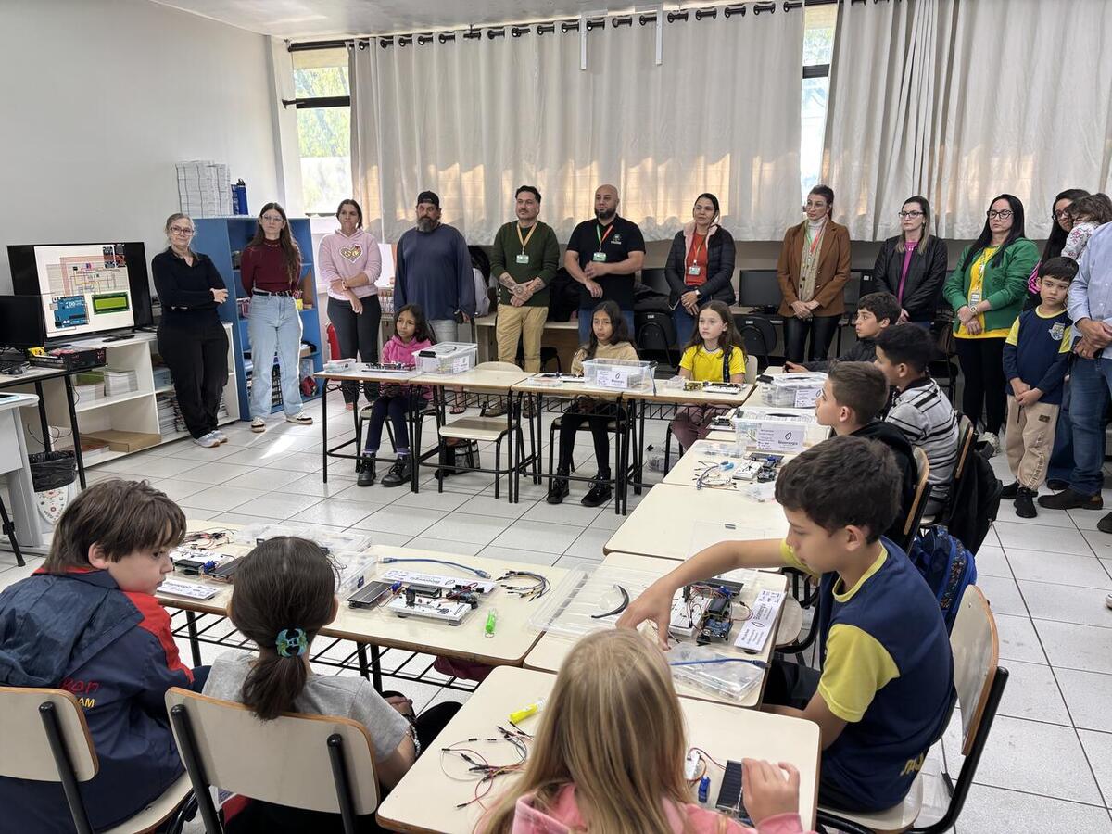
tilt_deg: -13.5
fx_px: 835
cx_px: 556
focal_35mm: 26
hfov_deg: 67.3
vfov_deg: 53.1
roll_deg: +0.3
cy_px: 417
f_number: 1.6
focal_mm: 5.96
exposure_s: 1/60
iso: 100
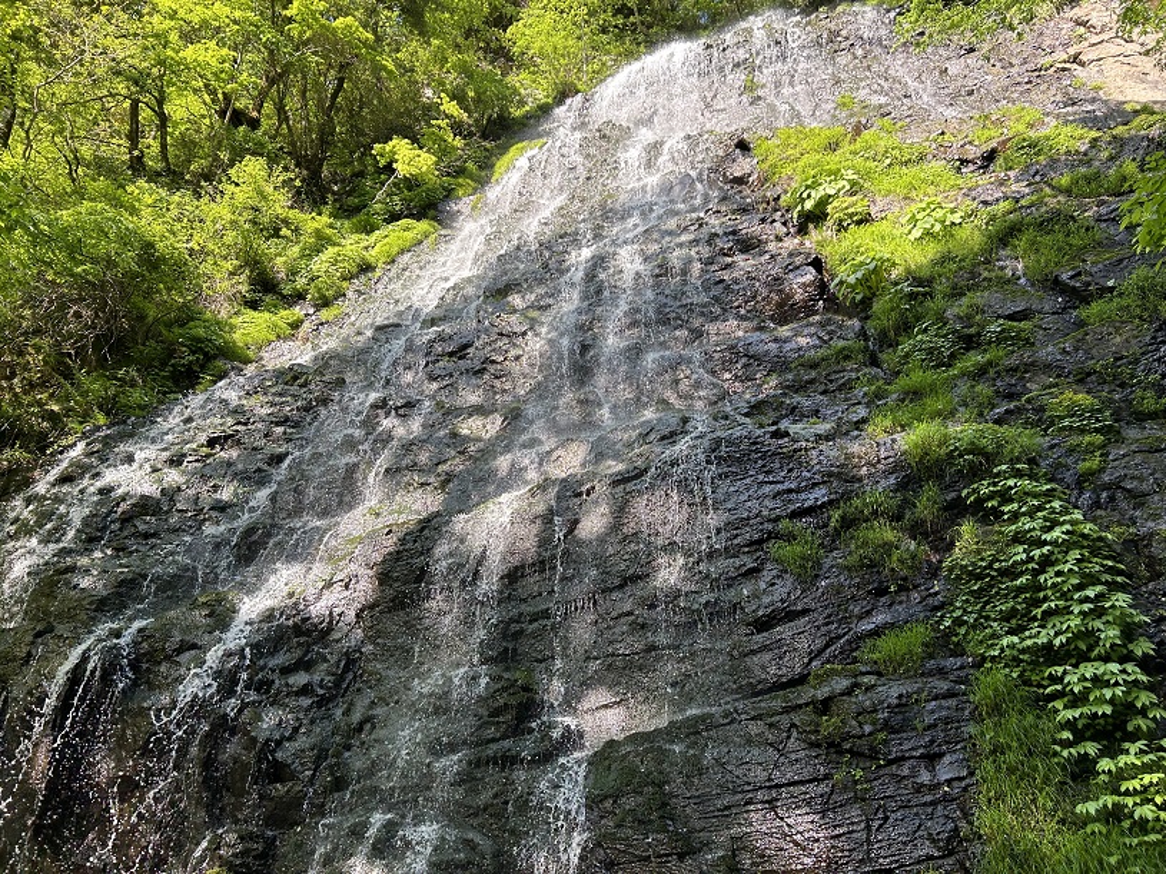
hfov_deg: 67.3
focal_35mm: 26
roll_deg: -0.1
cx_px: 583
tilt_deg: +34.3
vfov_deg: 53.1
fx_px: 876
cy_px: 437
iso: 50
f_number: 1.5
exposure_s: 1/401
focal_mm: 5.7
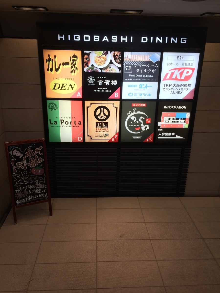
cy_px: 146
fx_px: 246
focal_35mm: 29
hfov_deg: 48.2
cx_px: 110
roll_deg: +1.3
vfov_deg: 61.7
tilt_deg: -20.8
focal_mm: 4.15
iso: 40
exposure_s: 1/60
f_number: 2.2
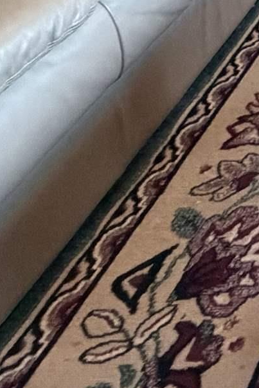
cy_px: -334
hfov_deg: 12.7
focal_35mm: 74
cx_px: 675
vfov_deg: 19.4
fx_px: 798
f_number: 2.2
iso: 640
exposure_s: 1/60
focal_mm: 2.22
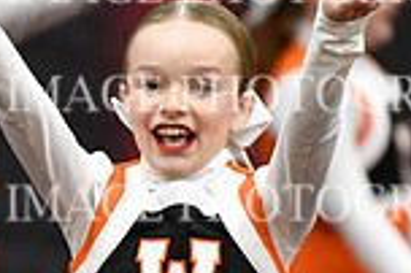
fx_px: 13092
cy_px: 366
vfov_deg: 1.2
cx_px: 165
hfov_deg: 1.8
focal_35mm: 1148
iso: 5000
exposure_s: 1/800
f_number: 2.8
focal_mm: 200
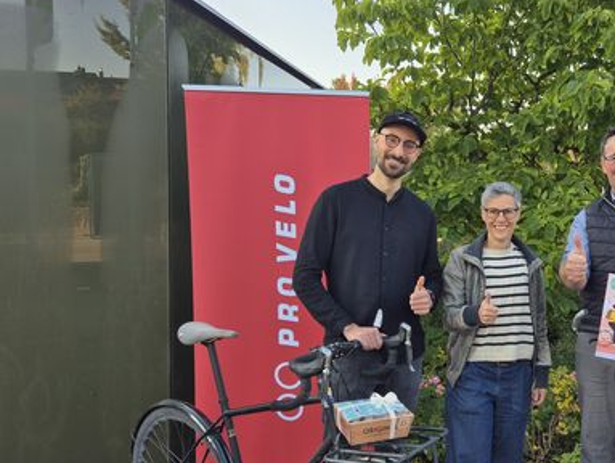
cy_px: 246
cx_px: 456
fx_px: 640
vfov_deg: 39.7
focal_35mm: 36
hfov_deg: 49.4
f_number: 1.8
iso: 25
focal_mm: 5.4
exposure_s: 1/241
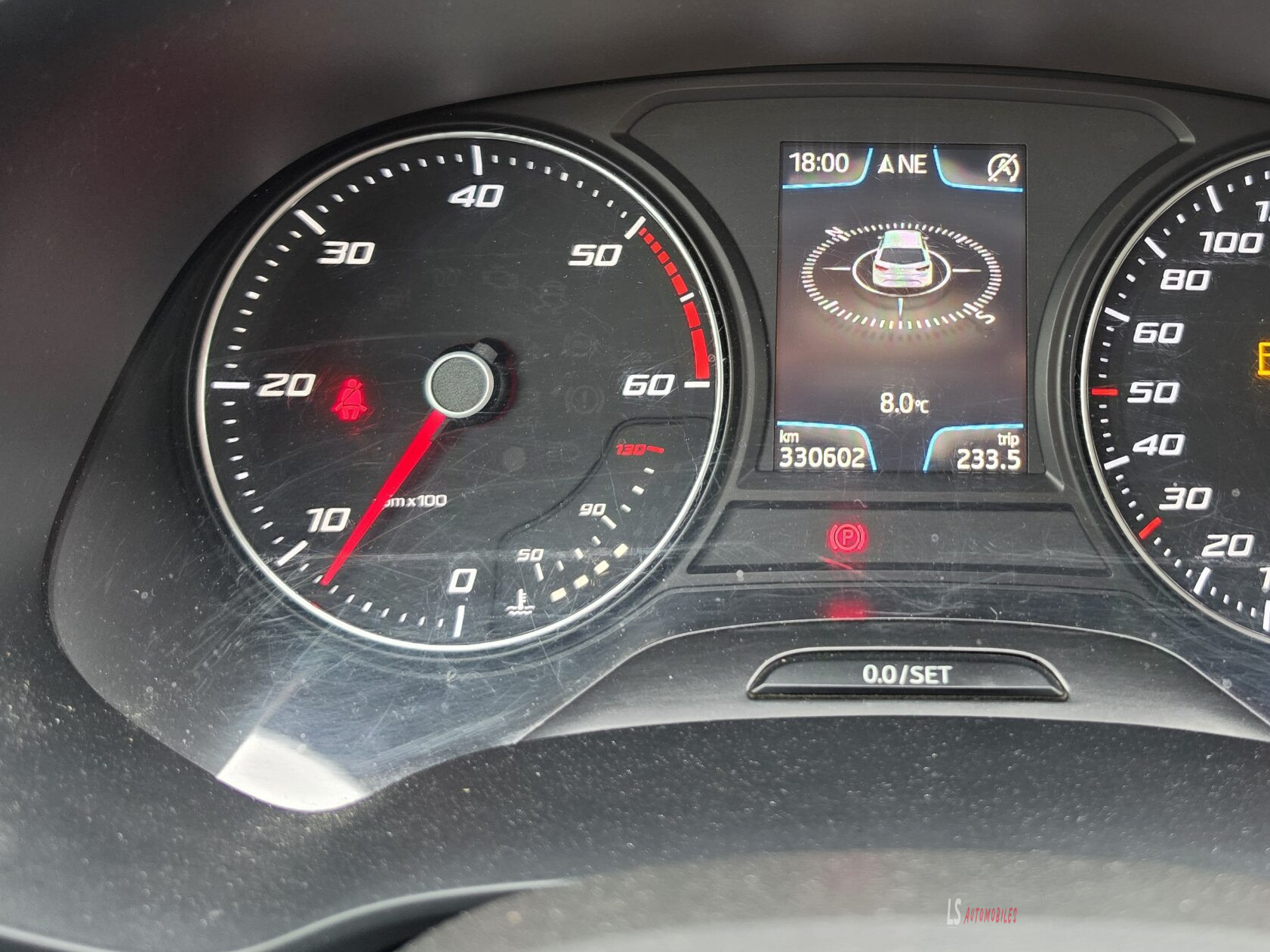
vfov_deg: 39.6
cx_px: 907
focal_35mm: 35
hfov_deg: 51.0
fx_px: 1284
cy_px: 243
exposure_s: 1/51.7
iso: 200
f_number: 1.4
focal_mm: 6.5
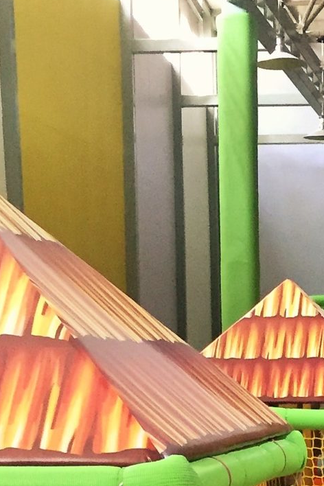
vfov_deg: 17.1
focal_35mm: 109
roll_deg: -0.4
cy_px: 715
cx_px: 338
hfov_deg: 12.4
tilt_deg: -11.9
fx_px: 1471
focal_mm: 4.15
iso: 320
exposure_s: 1/33
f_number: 2.2
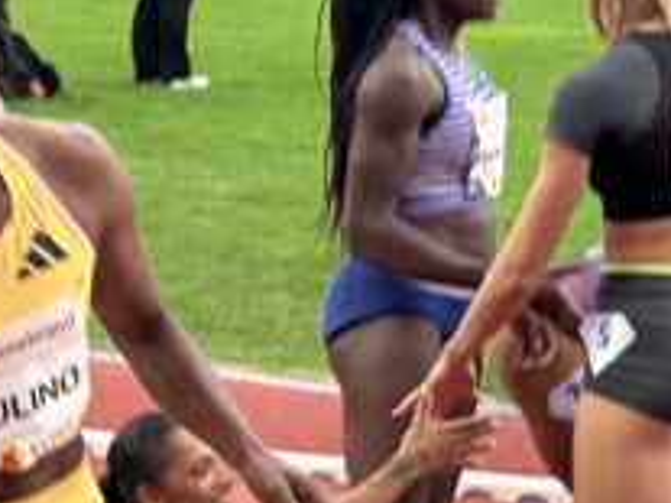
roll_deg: -1.0
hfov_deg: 8.2
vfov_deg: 6.2
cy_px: 487
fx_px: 4611
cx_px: -308
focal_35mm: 238
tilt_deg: -10.7
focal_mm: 9
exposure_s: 1/100
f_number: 2.8
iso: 100
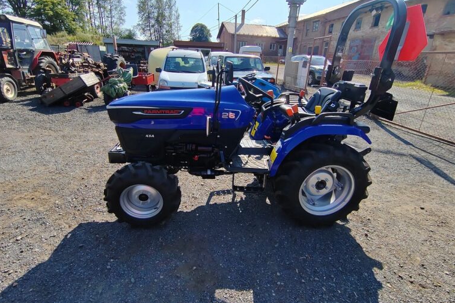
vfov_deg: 64.4
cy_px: 138
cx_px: 227
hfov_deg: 86.9
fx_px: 240
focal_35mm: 19
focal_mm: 2.16
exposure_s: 1/1200
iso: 100
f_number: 2.2
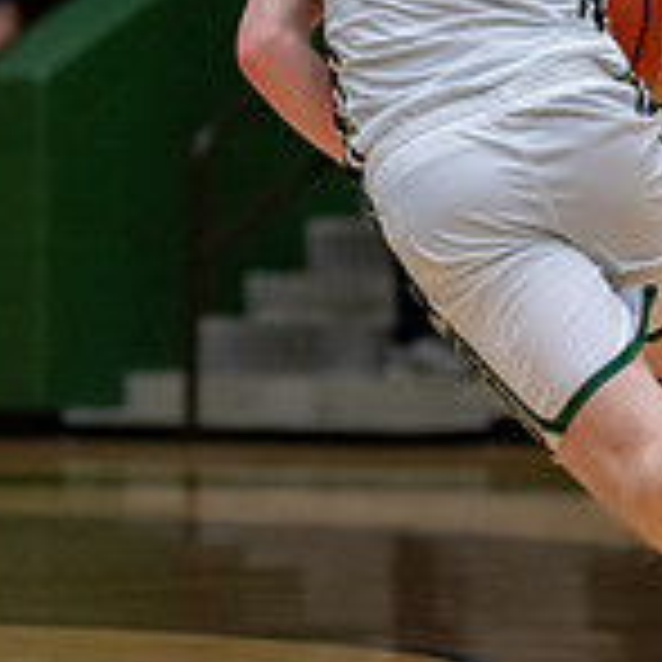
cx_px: 730
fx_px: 8417
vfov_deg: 4.5
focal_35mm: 389
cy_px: 186
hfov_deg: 4.5
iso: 2500
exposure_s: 1/1000
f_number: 2.8
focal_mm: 104
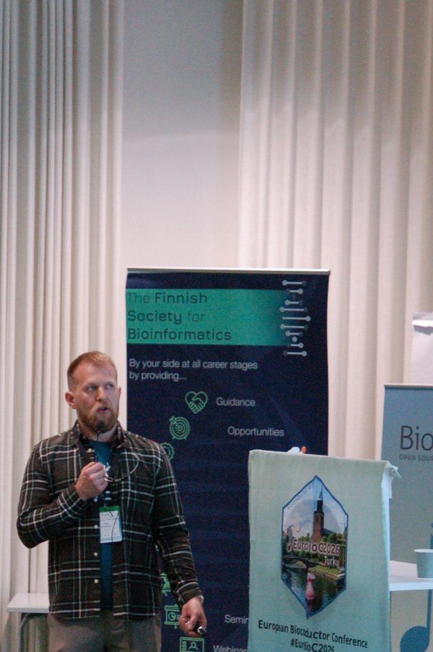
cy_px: 432
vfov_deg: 13.2
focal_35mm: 156
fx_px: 2821
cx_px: 83
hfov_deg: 8.8
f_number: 3.2
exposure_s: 1/125
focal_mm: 50
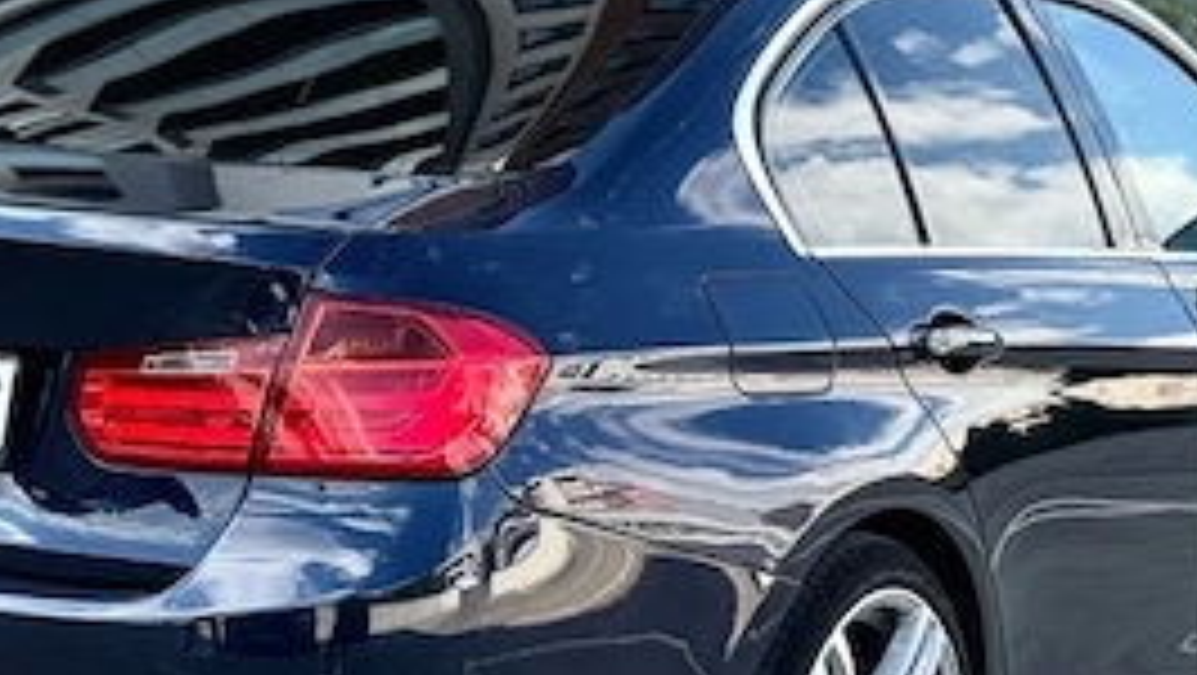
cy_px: 306
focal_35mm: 118
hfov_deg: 18.1
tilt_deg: -4.0
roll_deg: -2.3
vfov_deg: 10.3
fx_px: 3748
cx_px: 518
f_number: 1.78
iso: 64
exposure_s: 1/832
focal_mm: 6.76
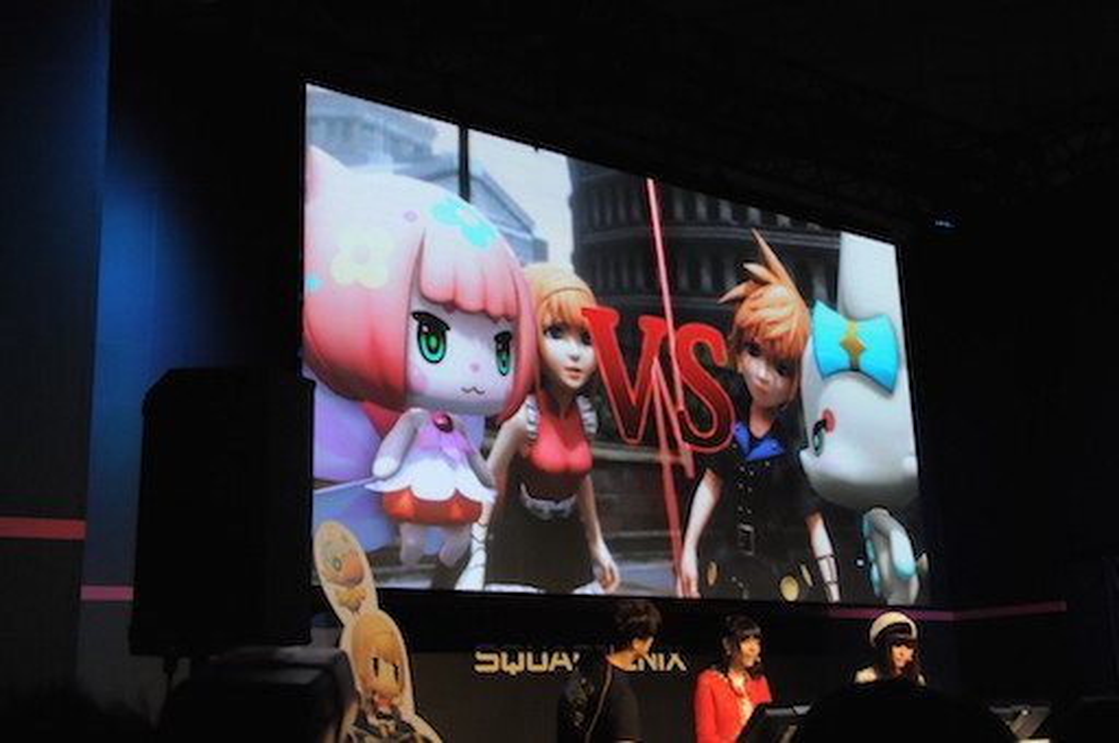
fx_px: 1257
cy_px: 372
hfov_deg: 48.0
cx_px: 560
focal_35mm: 40
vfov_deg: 32.9
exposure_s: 1/60
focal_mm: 27
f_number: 11
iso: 1600
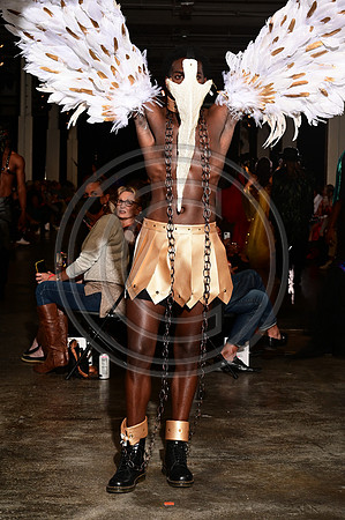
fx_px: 1124
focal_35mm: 78
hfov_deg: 17.5
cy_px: 260
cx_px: 172
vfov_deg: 26.0
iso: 1000
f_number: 9
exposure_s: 1/125
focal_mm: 78
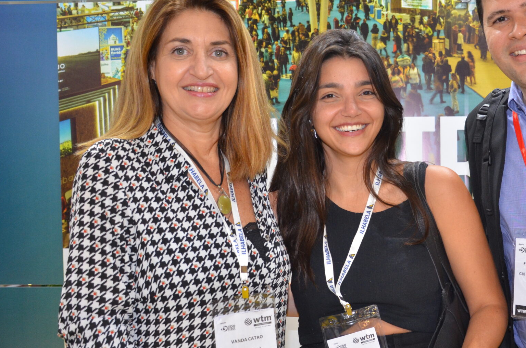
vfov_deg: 26.8
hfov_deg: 38.7
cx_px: 392
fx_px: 729
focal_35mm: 50
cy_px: 204
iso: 800
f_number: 3.5
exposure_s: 1/60
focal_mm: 20
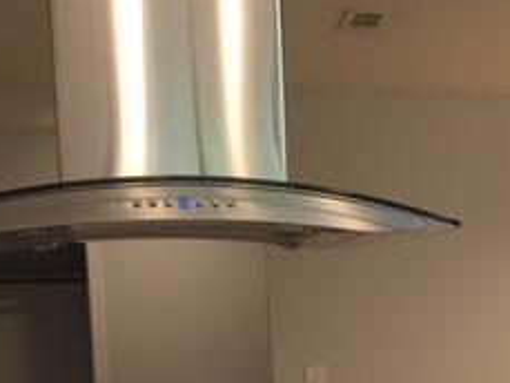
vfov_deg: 17.5
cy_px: 439
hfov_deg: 23.2
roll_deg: +2.4
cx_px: 499
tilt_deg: -6.2
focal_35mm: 81
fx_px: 1194
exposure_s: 1/30
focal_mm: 4.15
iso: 32
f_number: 2.2
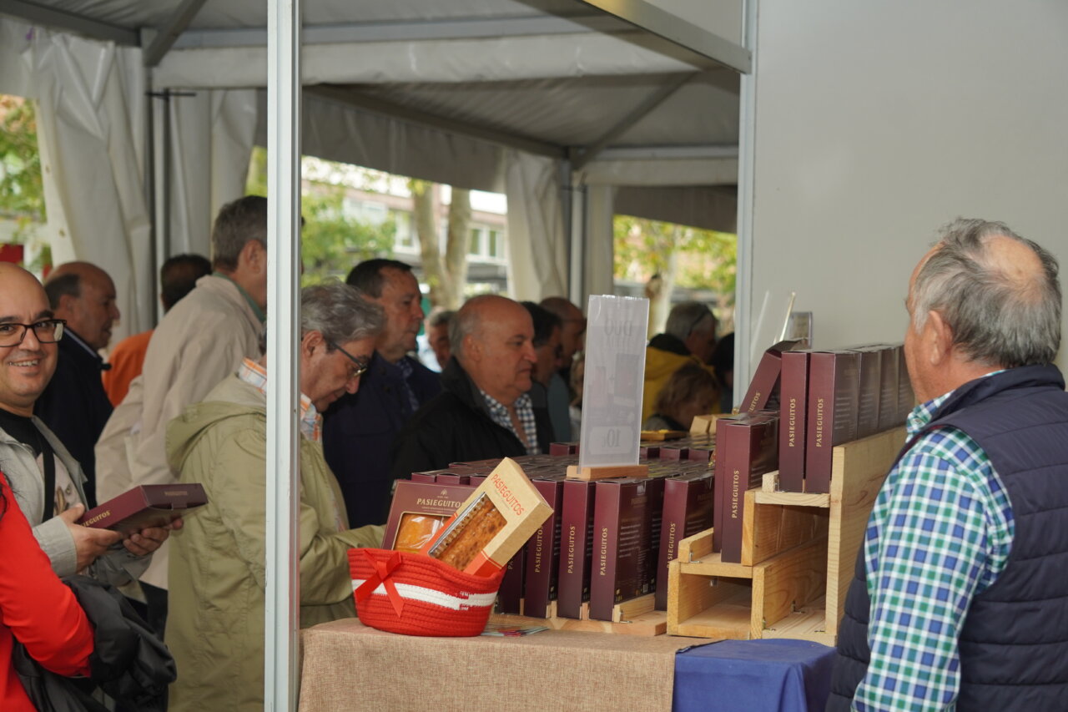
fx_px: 2492
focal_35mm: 84
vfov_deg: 16.3
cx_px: 534
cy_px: 356
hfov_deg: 24.2
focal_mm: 56
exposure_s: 1/160
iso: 320
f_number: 4.5
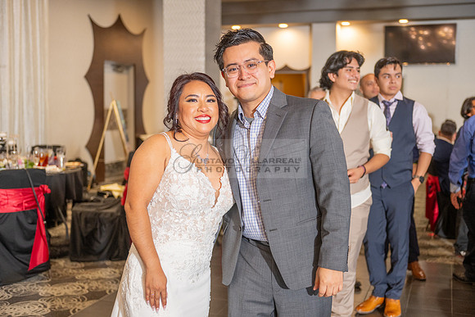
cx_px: 238
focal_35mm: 45
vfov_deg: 29.9
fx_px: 594
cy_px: 158
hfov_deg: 43.6
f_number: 2.8
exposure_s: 1/125
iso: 800
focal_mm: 45
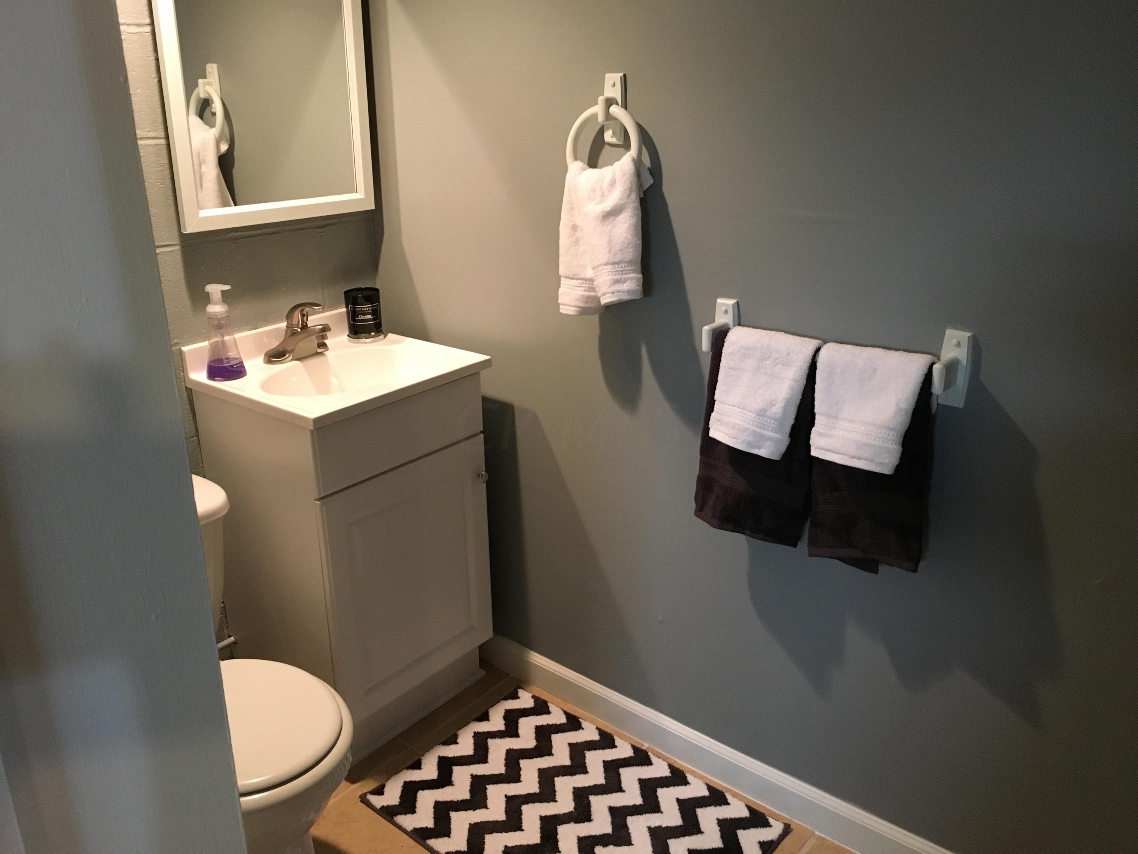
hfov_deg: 61.7
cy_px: 427
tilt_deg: -19.1
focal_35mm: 29
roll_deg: +1.3
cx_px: 569
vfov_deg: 48.2
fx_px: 953
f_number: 2.2
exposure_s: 1/30
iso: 160
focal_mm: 4.15
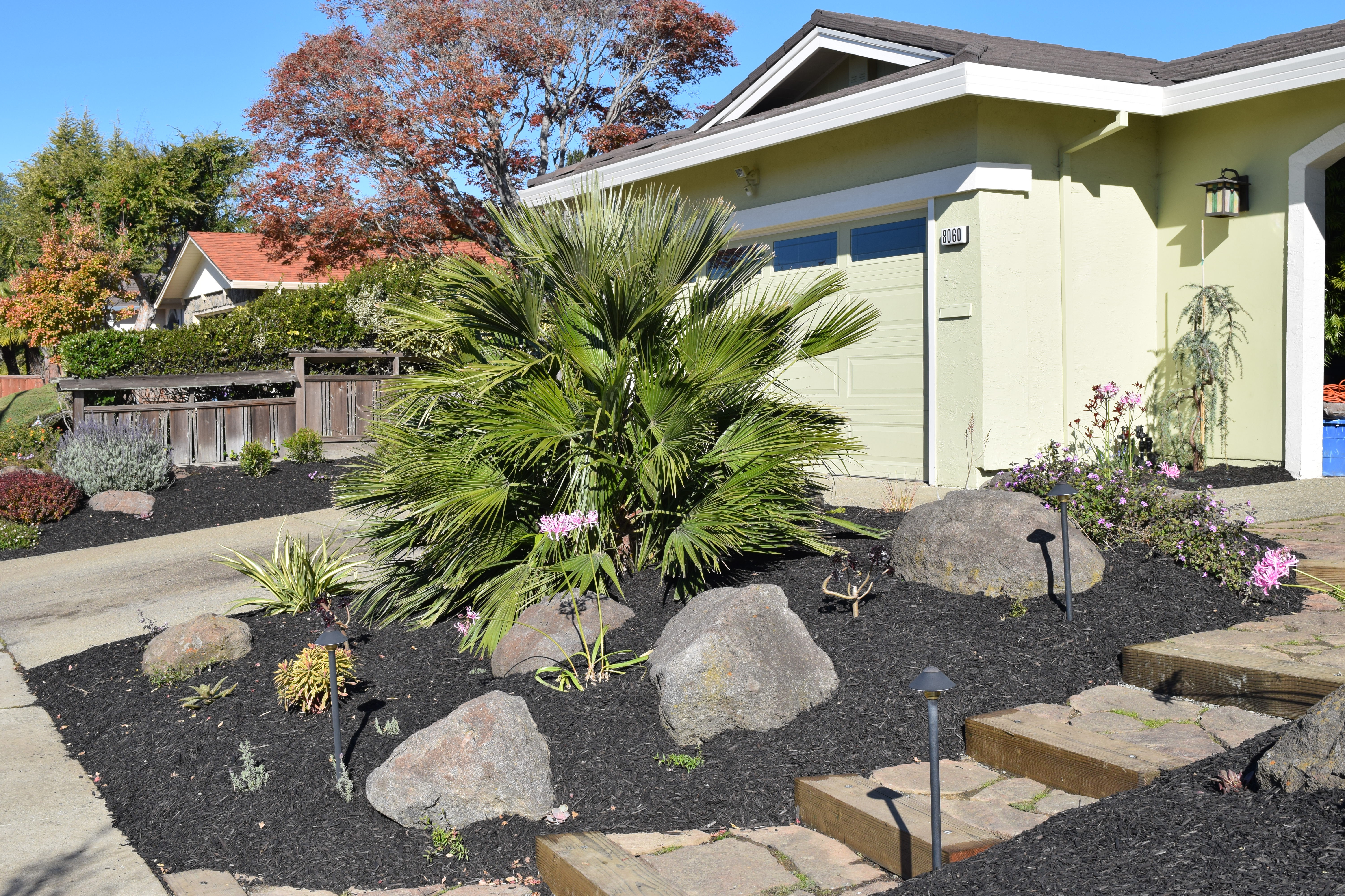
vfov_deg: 33.0
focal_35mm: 40
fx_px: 1513
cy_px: 448
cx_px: 672
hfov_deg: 47.9
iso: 200
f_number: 10
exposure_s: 1/400
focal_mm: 27
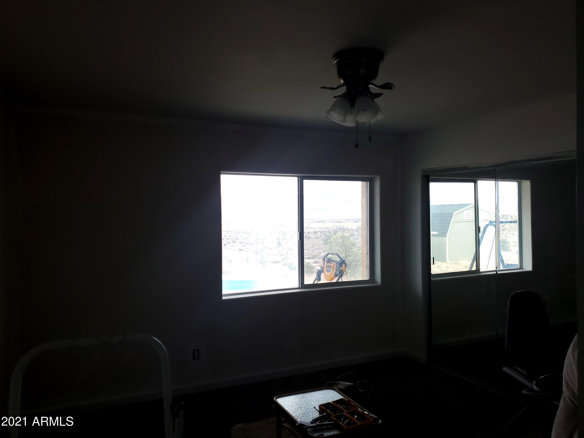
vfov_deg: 53.1
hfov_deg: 67.3
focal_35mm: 26
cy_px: 219
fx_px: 439
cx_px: 292
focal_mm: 4.3
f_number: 1.5
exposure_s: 1/224
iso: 50
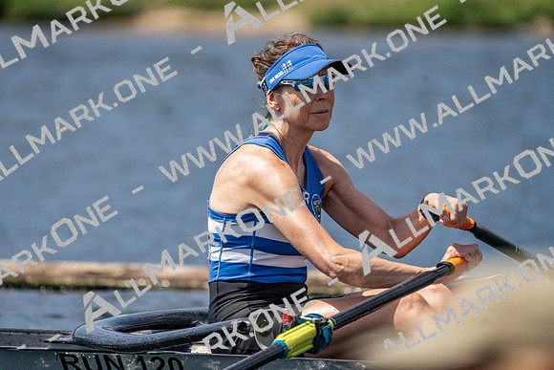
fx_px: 8512
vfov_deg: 2.5
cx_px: 277
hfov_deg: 3.7
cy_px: 185
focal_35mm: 553
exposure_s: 1/2000
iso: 250
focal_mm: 553
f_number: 6.3
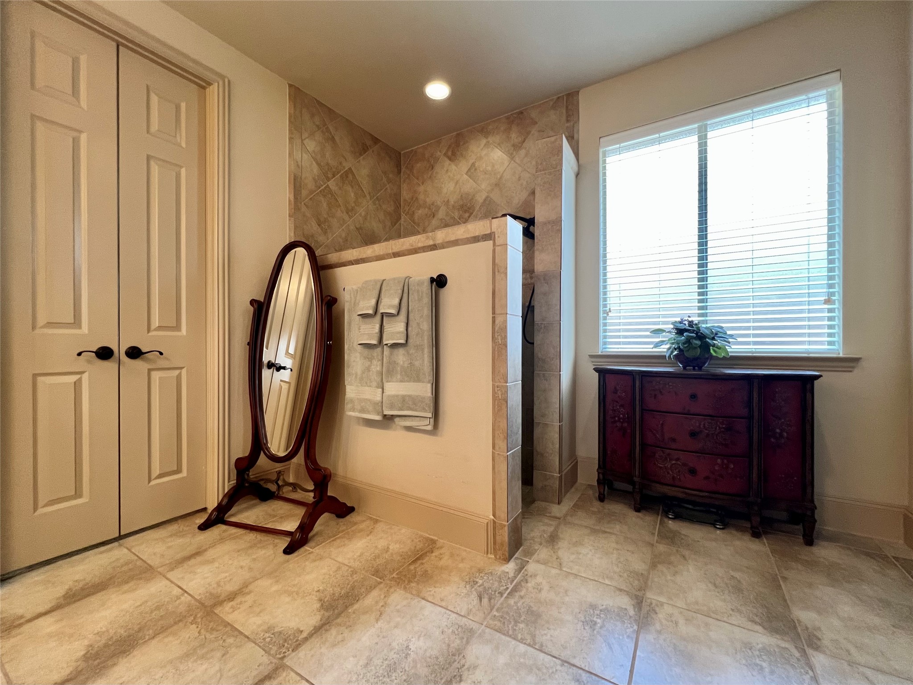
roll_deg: -0.4
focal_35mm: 13
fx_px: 343
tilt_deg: -0.6
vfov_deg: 89.9
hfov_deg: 106.2
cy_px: 342
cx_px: 456
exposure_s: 1/60
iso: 200
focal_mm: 1.57
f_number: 1.8
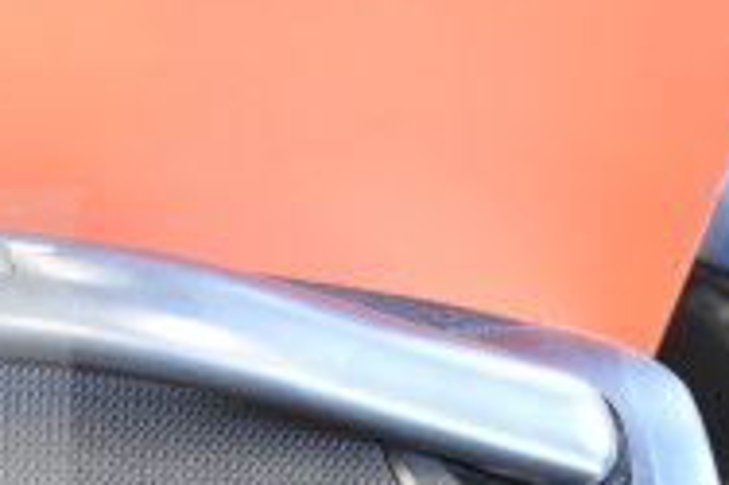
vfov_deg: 11.1
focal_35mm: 122
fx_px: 2461
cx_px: -264
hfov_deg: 15.9
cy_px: 495
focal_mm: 25
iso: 4500
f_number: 4
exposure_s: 1/40
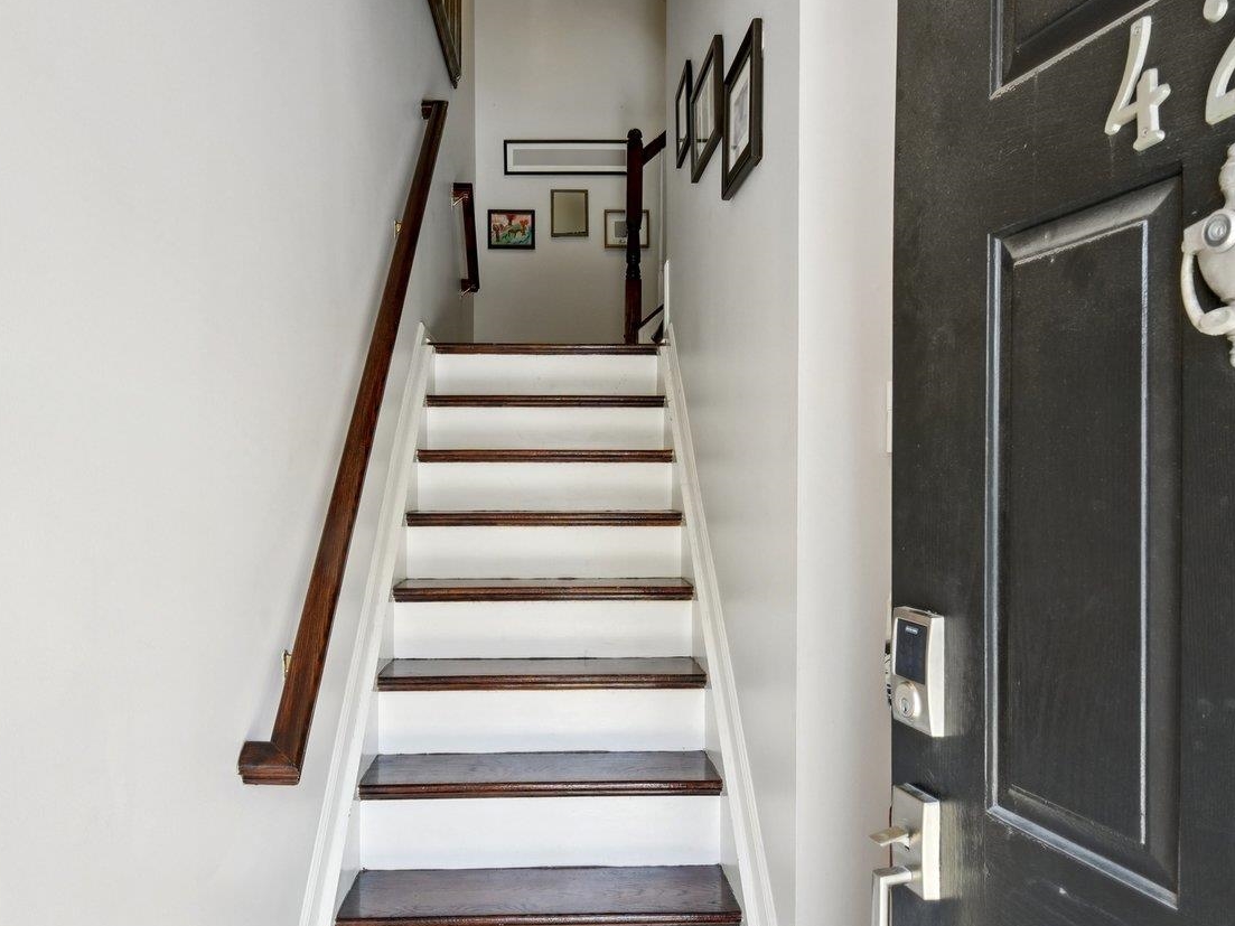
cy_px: 489
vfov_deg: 54.8
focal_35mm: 25
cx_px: 592
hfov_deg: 69.4
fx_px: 892
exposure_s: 1/10
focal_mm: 14
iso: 400
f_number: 9
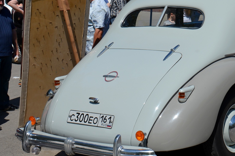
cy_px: 55
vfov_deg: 15.0
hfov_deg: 21.9
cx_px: 208
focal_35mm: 91
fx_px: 594
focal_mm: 32
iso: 100
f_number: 10
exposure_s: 1/400
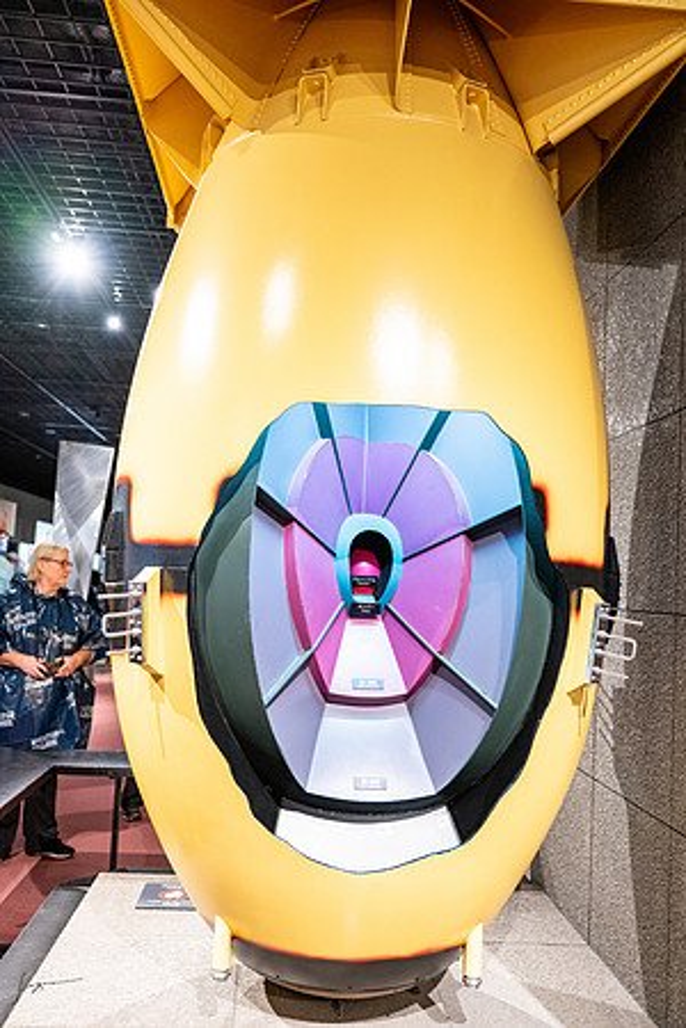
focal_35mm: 30
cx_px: 343
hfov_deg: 43.6
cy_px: 514
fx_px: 857
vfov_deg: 61.9
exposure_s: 1/60
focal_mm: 30
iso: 2000
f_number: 2.8
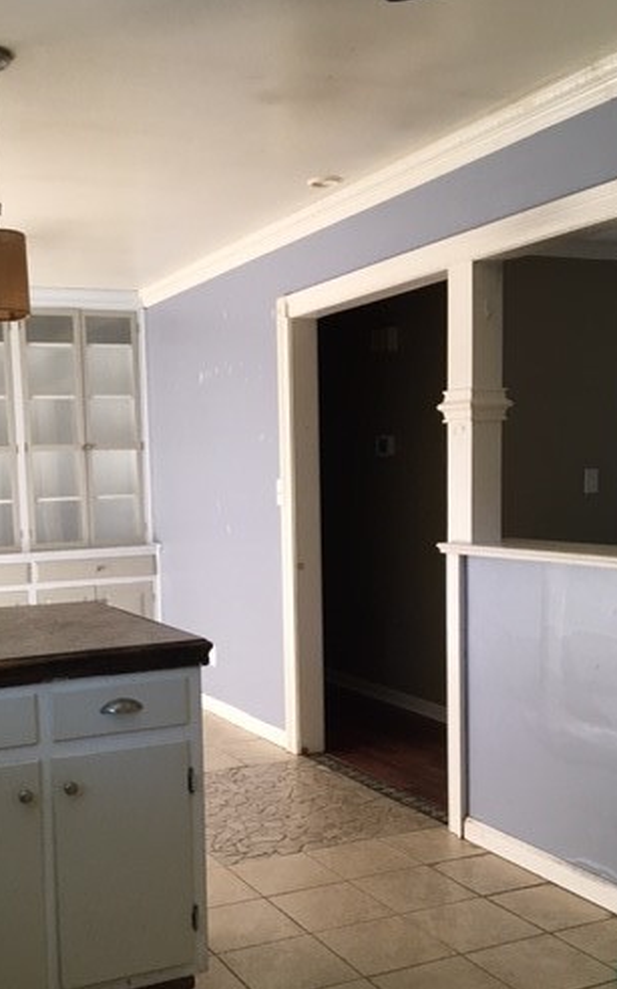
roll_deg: +1.1
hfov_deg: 31.7
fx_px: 1077
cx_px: 213
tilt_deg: -6.8
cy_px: 603
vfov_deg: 48.9
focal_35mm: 40
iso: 40
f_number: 2.2
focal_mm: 4.15
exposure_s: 1/30
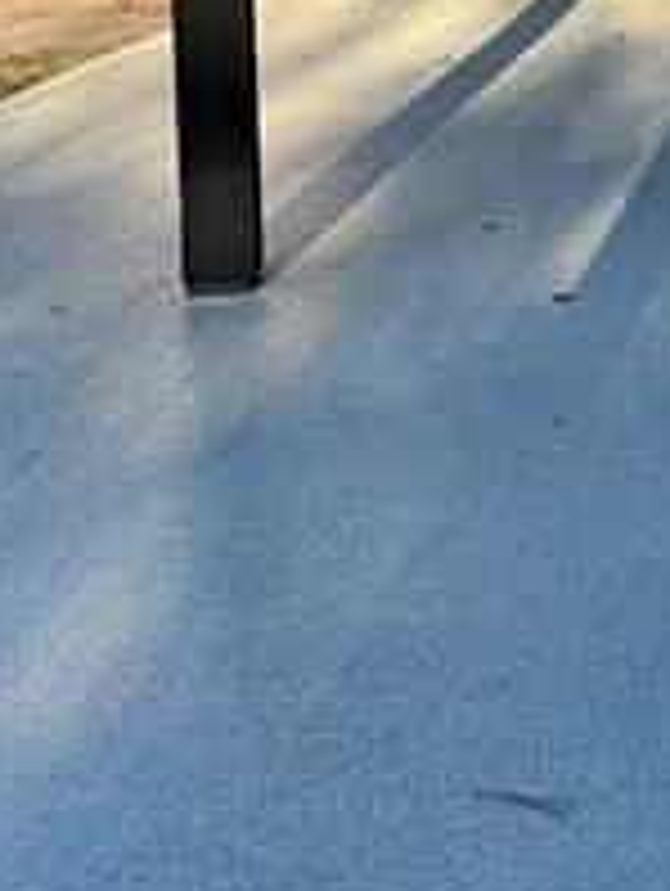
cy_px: -162
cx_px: 985
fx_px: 2395
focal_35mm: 93
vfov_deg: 19.9
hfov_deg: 14.9
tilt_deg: -4.1
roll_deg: -1.1
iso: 80
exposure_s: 1/1227
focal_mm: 6.86
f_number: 1.78
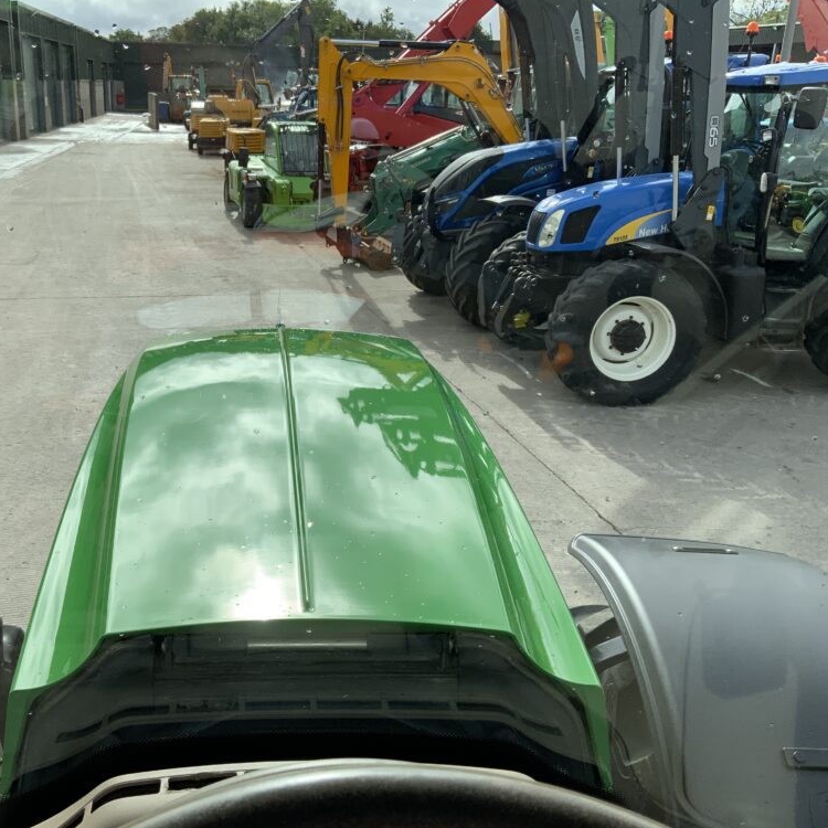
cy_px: 420
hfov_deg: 46.6
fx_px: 947
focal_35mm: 35
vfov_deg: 47.2
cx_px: 288
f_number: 1.8
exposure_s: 1/1311
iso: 16
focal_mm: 3
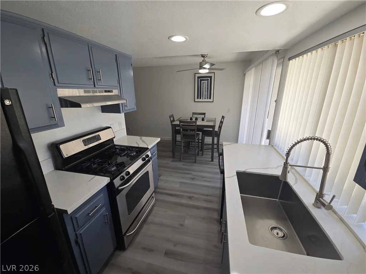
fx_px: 137
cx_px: 183
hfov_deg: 106.2
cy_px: 137
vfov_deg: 89.9
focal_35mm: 13
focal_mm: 2.2
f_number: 2.2
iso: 100
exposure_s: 1/120
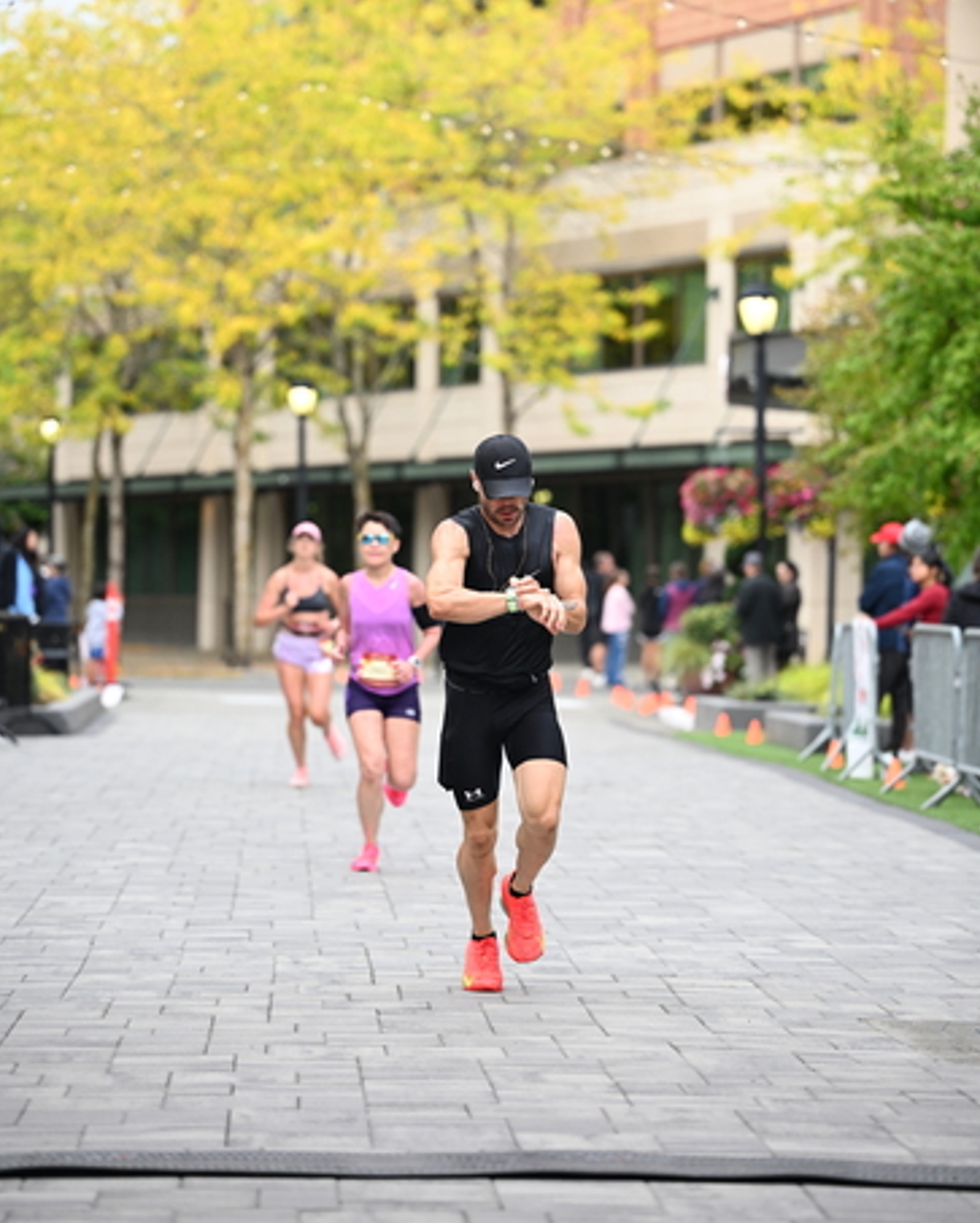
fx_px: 4745
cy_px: 486
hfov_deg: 11.8
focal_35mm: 131
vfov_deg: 14.7
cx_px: 490
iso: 1000
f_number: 2.8
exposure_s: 1/2000
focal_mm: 115
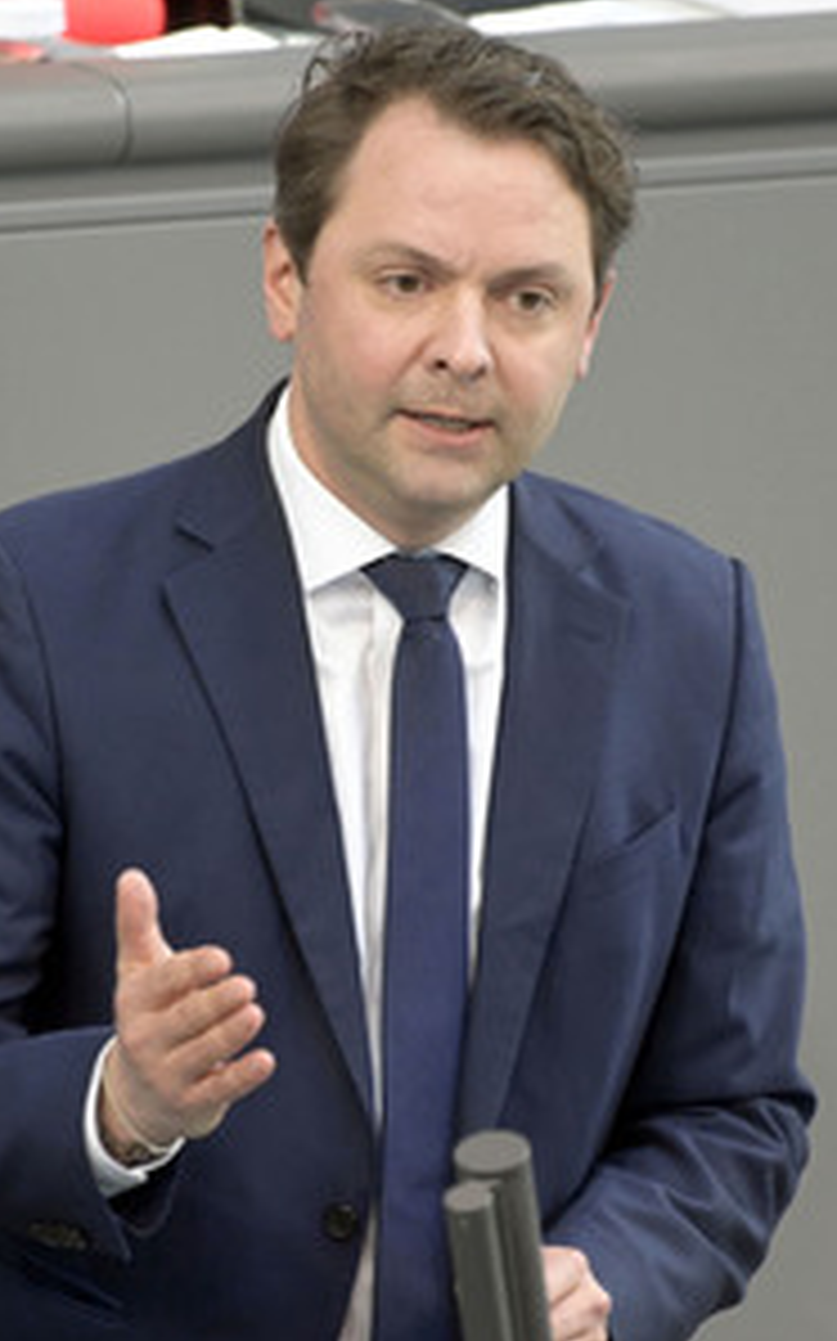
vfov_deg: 2.7
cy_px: 670
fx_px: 28167
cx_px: 322
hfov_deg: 1.7
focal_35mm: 771
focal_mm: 500
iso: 8000
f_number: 5.6
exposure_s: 1/320
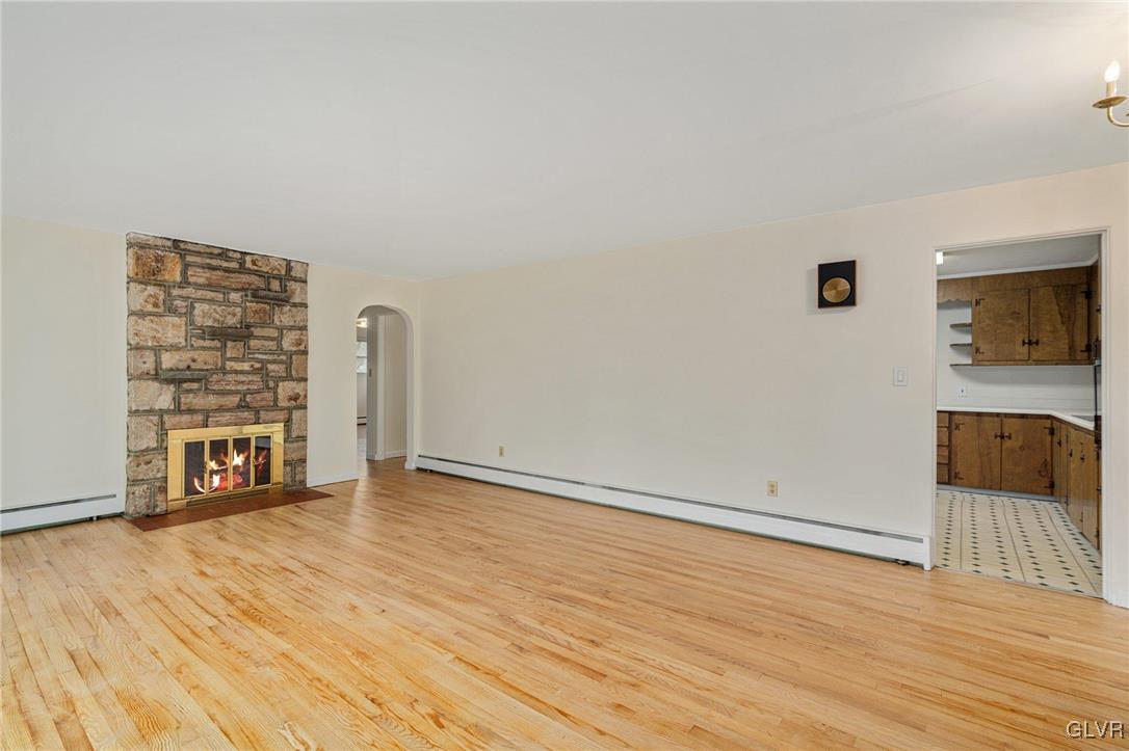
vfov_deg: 73.7
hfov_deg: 96.8
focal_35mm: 16
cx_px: 564
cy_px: 376
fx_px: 502
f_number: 7.1
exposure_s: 1/15
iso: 320
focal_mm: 16
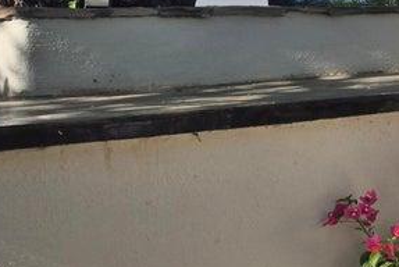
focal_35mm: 71
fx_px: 788
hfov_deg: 24.0
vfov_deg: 19.1
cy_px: 63
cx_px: 551
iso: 25
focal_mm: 5.4
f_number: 1.8
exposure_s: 1/1592
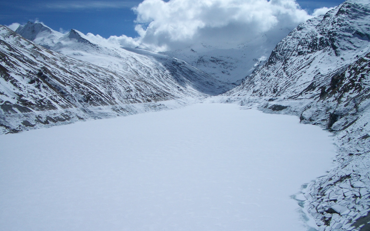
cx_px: 187
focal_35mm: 38
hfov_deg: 51.5
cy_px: 114
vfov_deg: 33.6
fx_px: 383
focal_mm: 5.8
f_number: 4.3
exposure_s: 1/2000
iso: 50
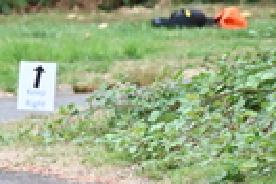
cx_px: -94
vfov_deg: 1.6
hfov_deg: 2.5
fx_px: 6401
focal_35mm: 835
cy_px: -32
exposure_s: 1/250
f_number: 6.3
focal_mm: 200
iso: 2000
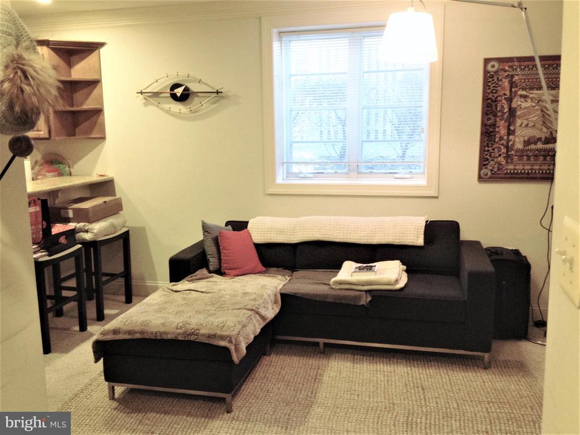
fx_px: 586
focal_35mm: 35
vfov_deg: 40.7
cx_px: 290
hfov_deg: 52.6
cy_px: 218
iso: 125
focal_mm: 4.28
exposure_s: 1/20
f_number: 2.4
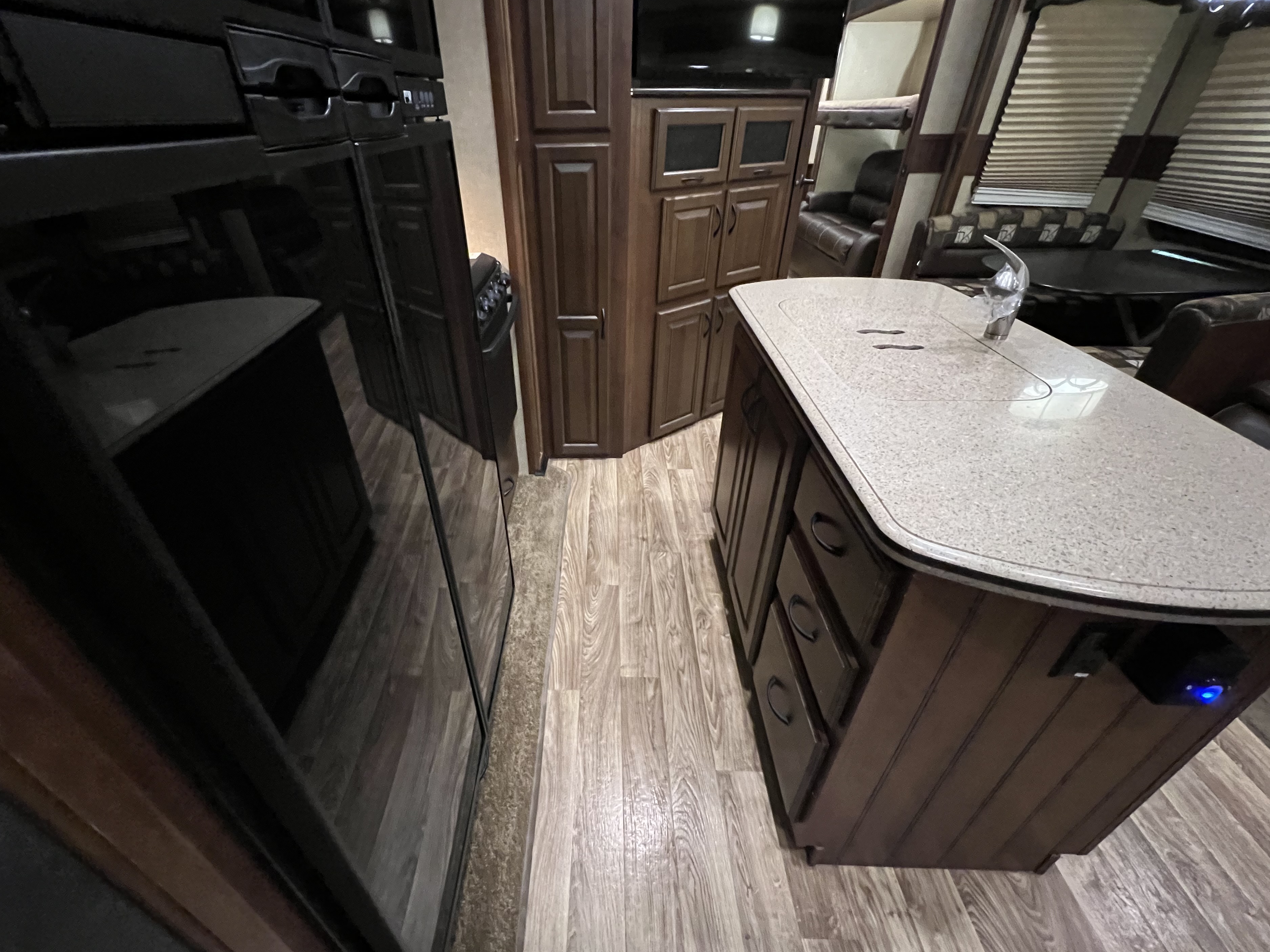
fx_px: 514
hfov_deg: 101.9
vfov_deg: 85.7
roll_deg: +0.8
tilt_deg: -34.0
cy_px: 487
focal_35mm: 14
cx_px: 591
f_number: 1.8
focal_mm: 1.57
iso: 1000
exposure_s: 1/40
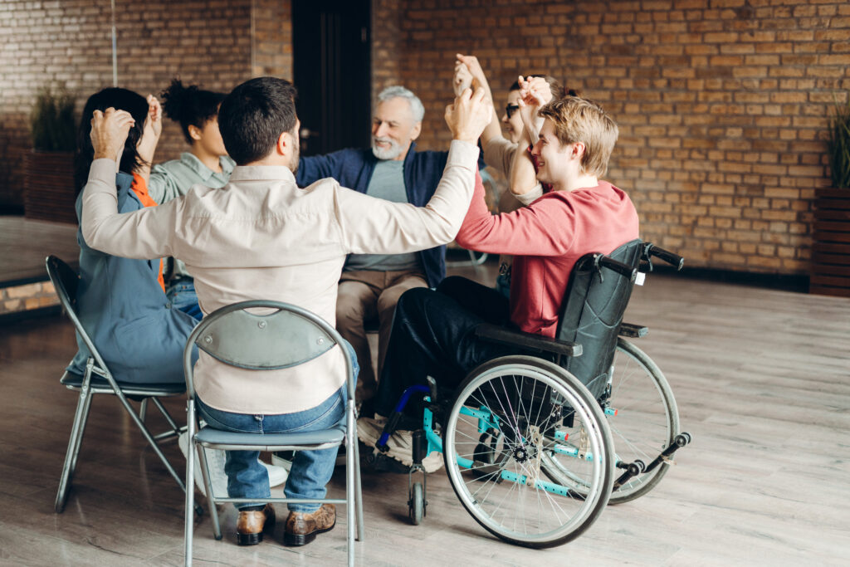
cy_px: 284
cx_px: 425
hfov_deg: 39.6
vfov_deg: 27.0
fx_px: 1181
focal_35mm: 50
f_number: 2
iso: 500
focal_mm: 50
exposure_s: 1/200
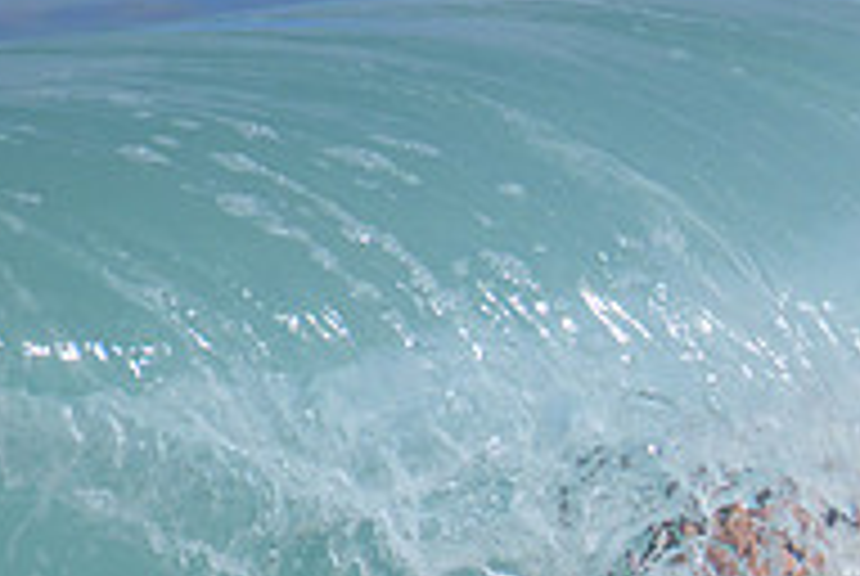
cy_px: 925
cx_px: 1413
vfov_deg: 0.4
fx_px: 79002
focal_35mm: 3302
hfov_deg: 0.6
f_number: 11
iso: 640
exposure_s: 1/2000
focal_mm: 800
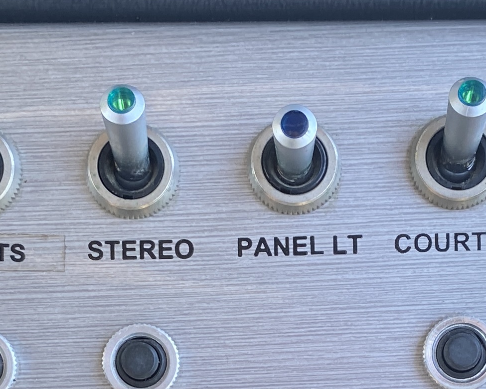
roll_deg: -2.1
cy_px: 484
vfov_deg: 14.2
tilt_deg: -43.4
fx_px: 1510
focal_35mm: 105
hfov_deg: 18.3
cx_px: 303
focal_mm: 4.25
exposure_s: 1/122
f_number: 1.8
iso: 40
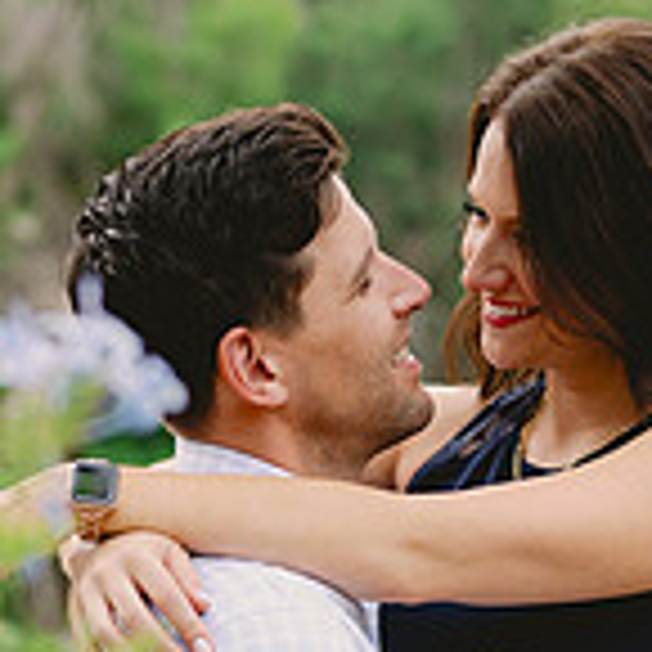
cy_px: 818
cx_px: 153
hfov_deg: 10.3
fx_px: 3623
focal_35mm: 170
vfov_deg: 10.1
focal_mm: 50
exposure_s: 1/1000
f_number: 2.5
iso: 400
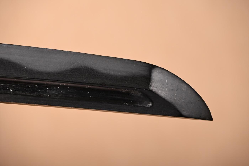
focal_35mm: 210
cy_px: 83
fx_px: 1452
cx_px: 124
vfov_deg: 6.5
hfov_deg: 9.8
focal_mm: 140
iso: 100
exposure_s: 1/1.6
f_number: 6.3
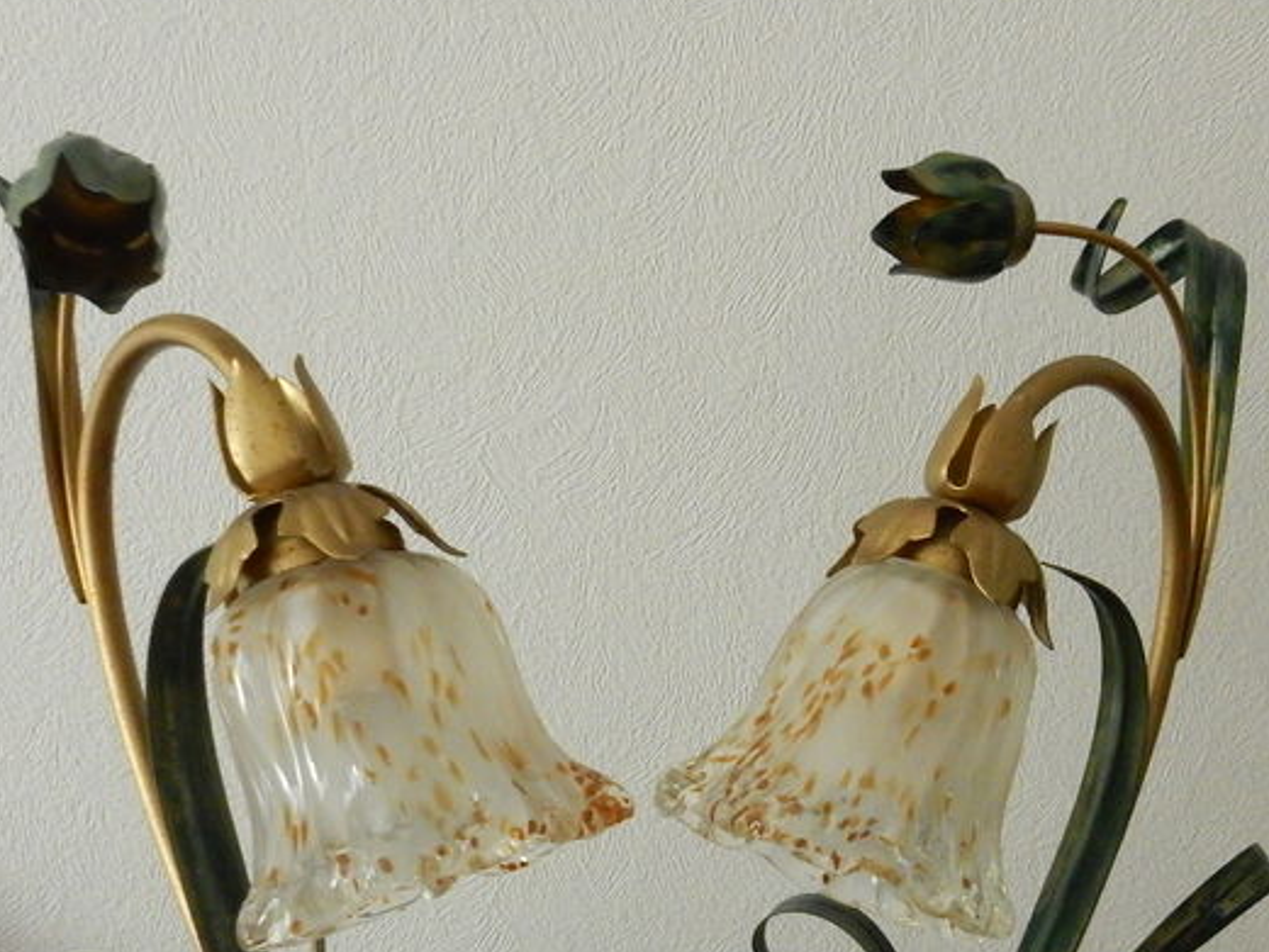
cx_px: 969
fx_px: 1760
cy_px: 740
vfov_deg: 29.7
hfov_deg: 38.5
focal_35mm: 48
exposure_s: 1/60
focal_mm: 4.5
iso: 800
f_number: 3.7
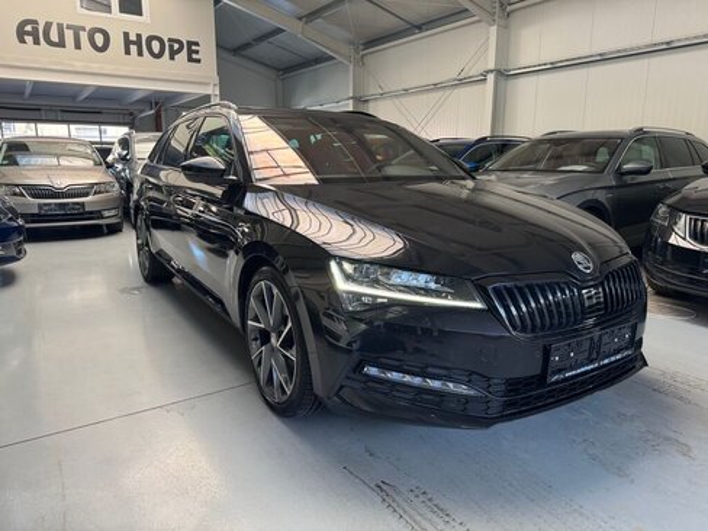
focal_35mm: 24
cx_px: 354
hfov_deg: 71.6
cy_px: 266
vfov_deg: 56.8
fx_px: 491
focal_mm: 6.76
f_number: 1.78
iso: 200
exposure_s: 1/107
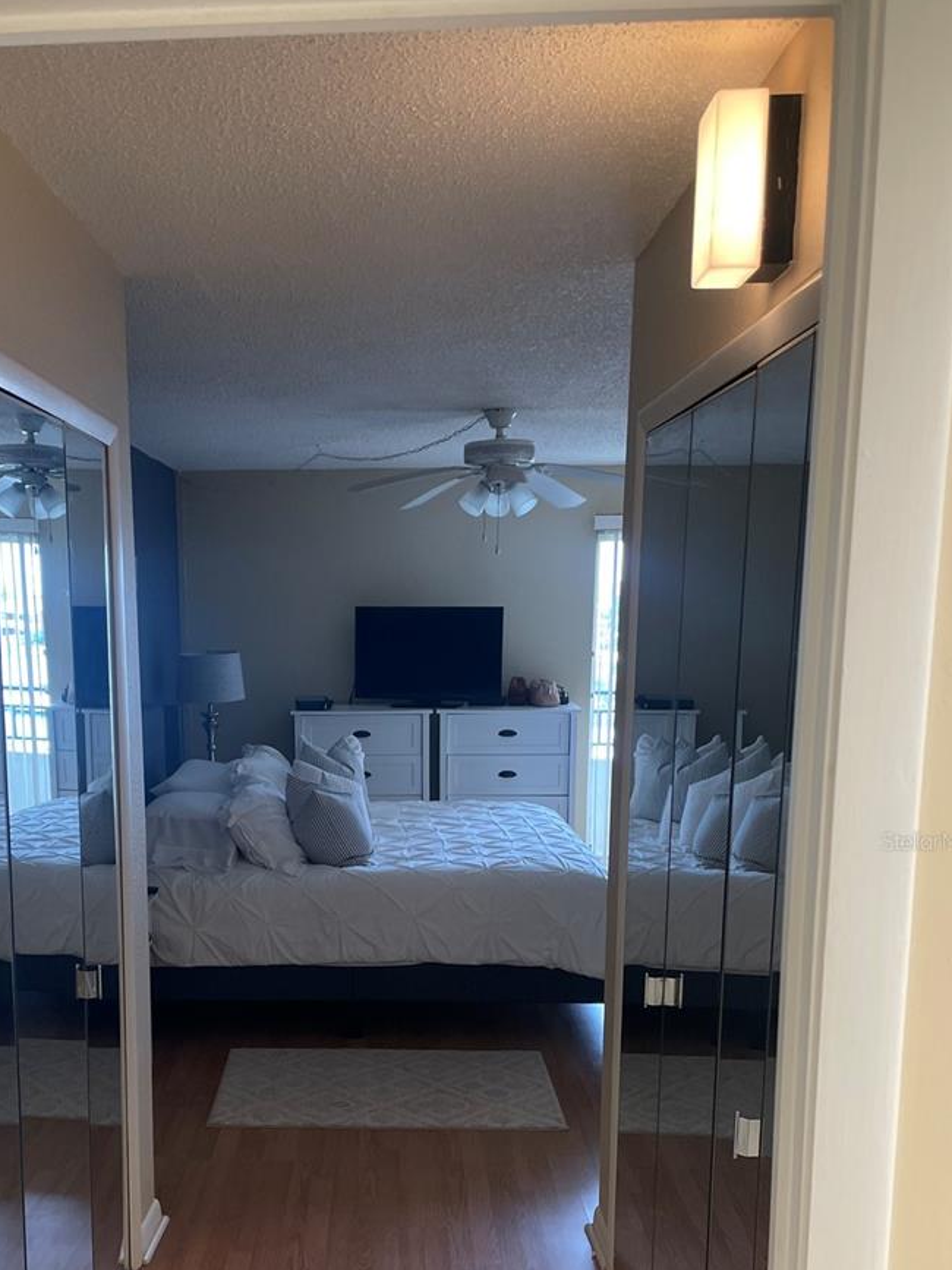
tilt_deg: -8.8
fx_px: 1320
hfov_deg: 39.2
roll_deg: +1.8
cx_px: 327
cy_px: 841
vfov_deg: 50.5
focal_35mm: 36
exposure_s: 1/117
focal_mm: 4.2
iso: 100
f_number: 1.6
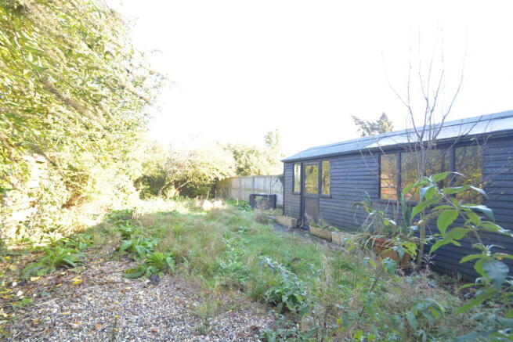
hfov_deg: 100.4
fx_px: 214
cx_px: 256
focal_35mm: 15
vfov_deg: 77.4
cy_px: 171
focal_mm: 10
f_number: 5.6
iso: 800
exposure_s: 1/125
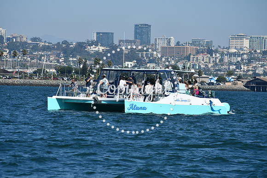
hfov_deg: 9.1
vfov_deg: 6.1
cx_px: 134
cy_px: 89
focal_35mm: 225
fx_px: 1669
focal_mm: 150
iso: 100
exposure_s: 1/640
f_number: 9
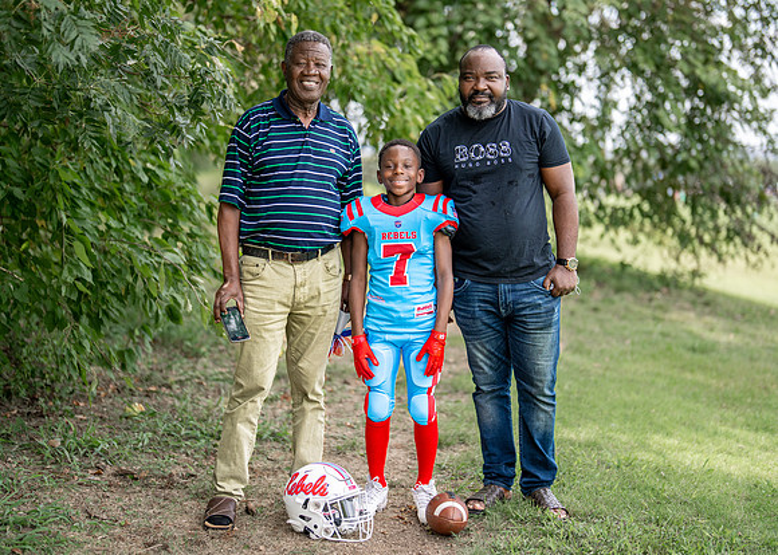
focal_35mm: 66
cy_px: 240
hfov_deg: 29.7
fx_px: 1465
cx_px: 404
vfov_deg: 21.5
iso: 100
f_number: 1.2
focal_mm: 50
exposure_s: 1/1600
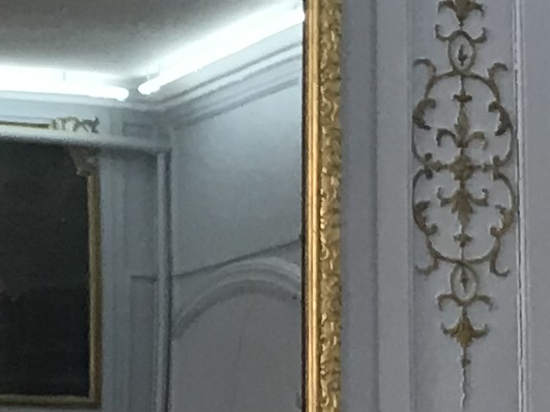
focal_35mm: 194
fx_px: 3081
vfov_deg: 7.6
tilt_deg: +6.8
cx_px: -297
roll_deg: +0.0
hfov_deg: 9.9
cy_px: 427
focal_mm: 3.99
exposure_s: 1/33
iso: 40
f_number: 1.8
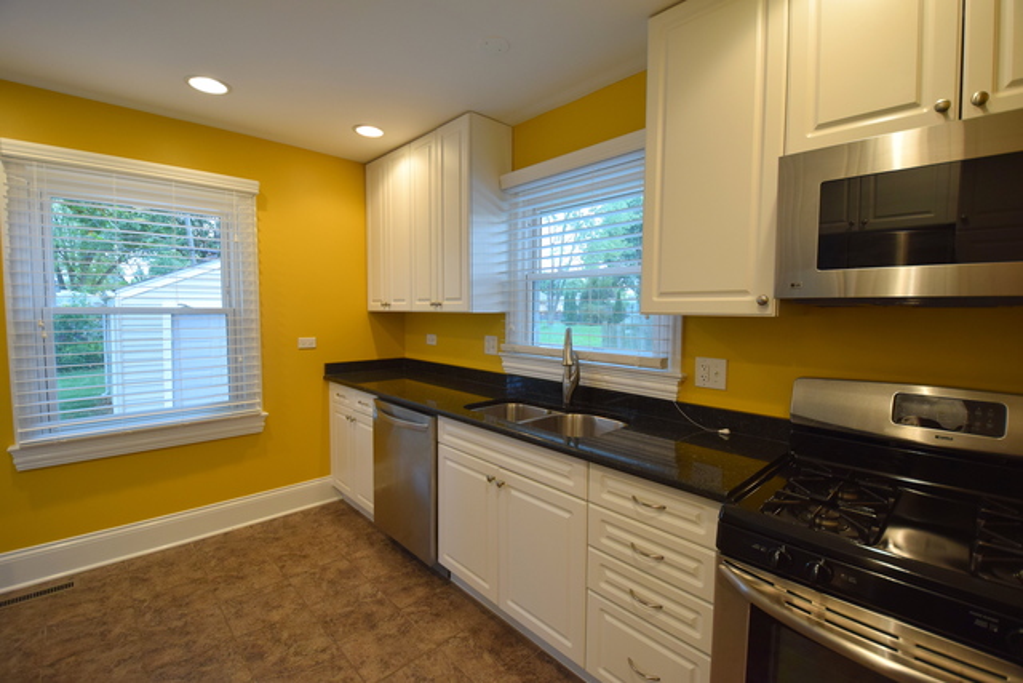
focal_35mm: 15
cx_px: 512
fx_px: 426
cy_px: 342
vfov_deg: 77.4
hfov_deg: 100.4
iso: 640
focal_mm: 10
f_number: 4
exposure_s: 1/60
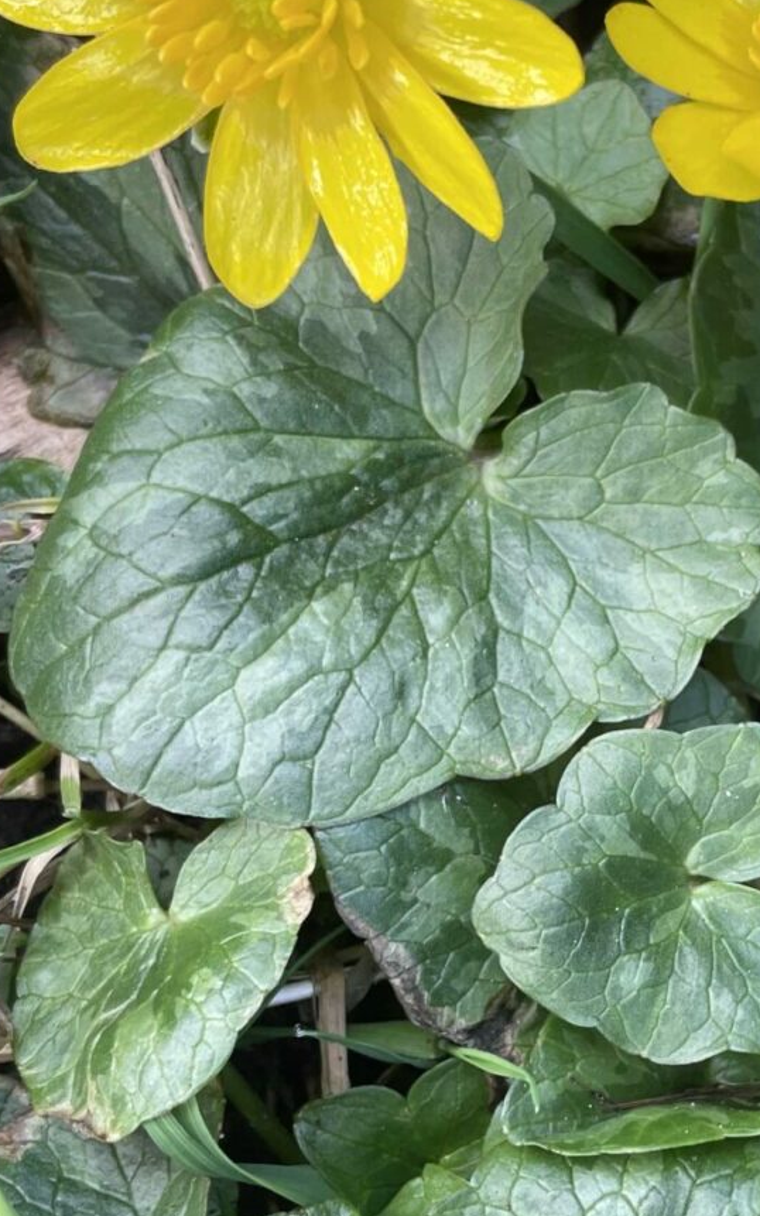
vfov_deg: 31.7
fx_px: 2121
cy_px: 806
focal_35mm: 64
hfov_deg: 20.0
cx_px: 657
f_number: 1.6
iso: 32
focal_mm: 4.2
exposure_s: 1/128
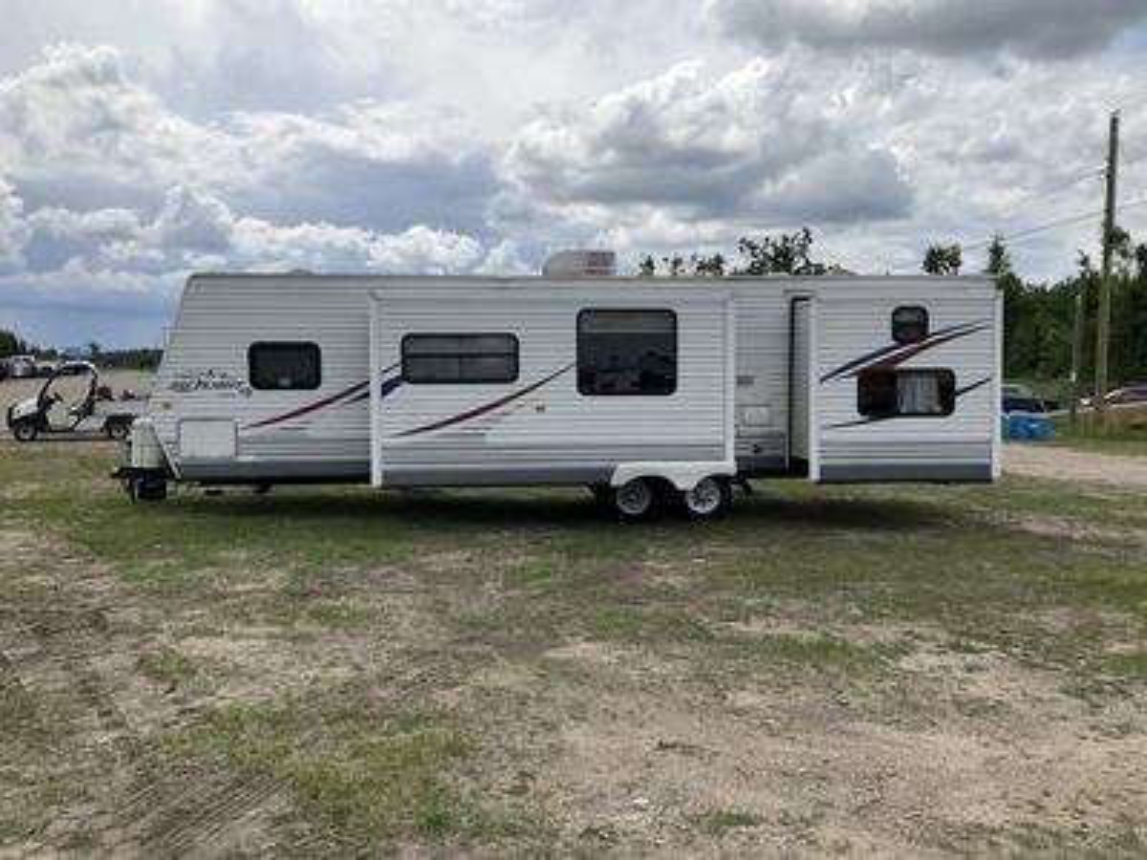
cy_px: 430
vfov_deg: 48.2
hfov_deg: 61.7
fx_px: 961
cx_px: 574
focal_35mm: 29
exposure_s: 1/3125
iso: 25
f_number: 1.8
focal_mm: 3
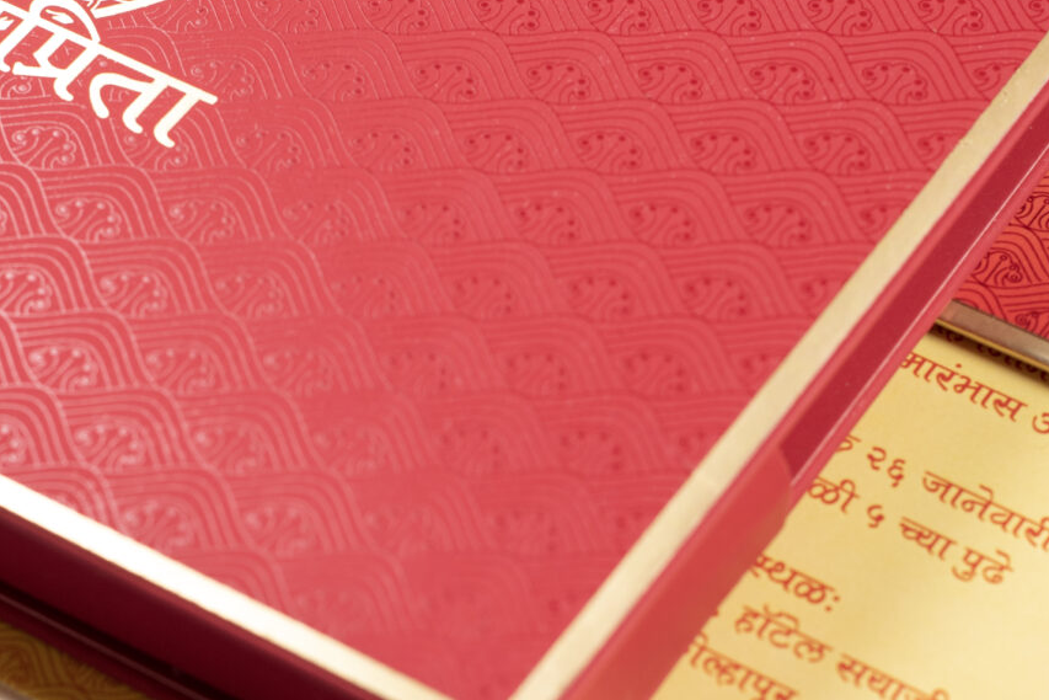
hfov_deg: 13.7
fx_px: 4371
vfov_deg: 9.1
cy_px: 483
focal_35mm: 150
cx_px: 448
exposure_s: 1/160
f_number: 5.6
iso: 100
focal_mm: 50
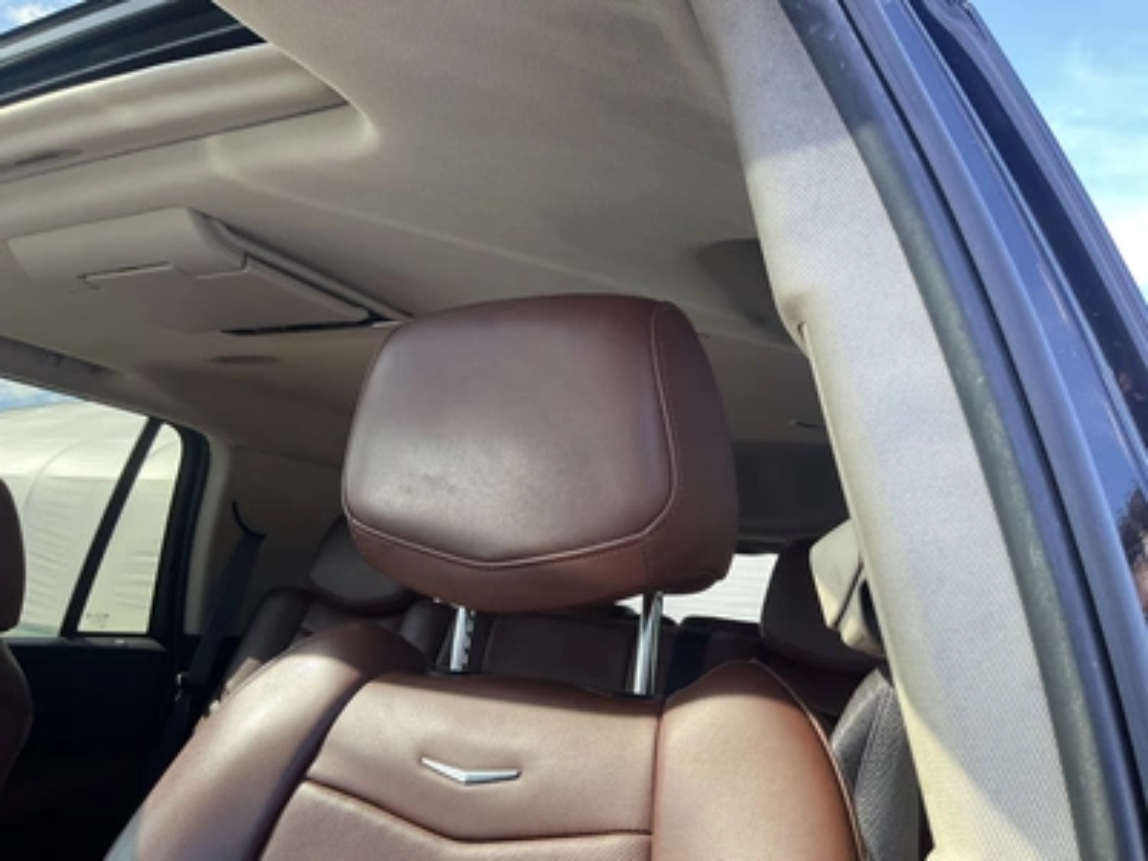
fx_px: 962
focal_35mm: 29
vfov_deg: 48.2
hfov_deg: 61.7
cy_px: 430
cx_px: 574
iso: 25
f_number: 1.8
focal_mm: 3
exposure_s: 1/122
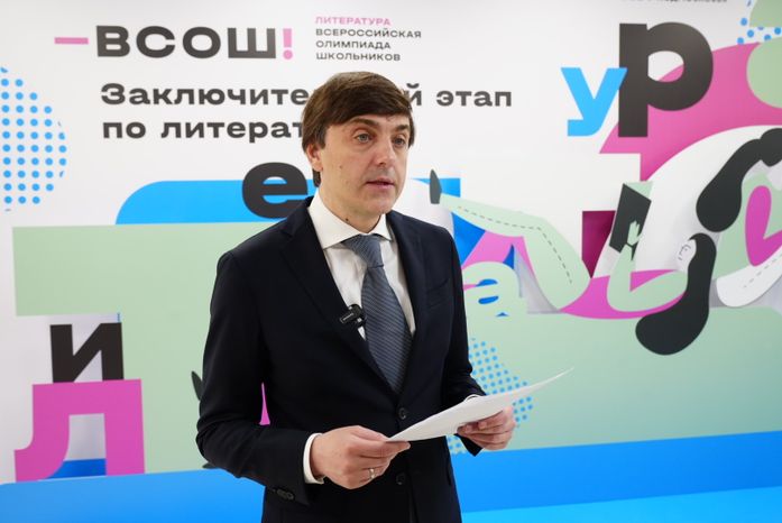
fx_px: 739
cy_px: 262
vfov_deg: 39.0
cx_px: 391
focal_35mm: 34
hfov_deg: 55.8
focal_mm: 34
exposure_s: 1/160
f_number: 5.6
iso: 3200
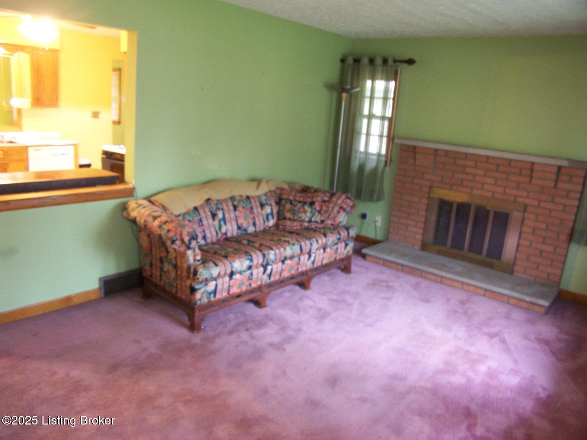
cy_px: 220
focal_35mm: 38
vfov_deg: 37.7
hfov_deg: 49.0
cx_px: 294
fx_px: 644
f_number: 2.8
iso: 140
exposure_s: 1/2
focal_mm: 6.3
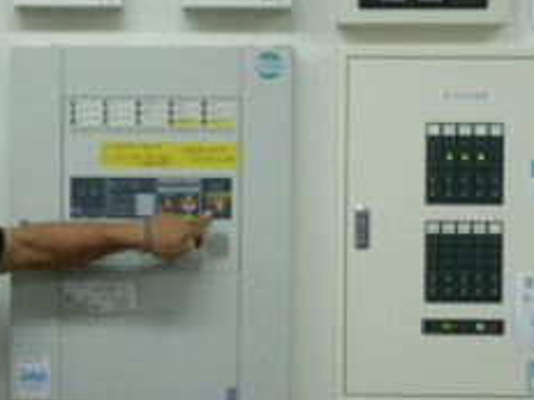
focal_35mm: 166
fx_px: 2559
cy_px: 199
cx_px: 116
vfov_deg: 8.9
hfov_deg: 11.9
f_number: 5.2
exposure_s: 1/34
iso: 232
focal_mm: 11.5
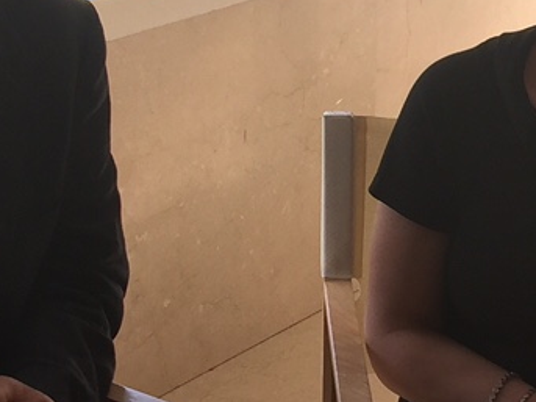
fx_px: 2136
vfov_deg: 10.7
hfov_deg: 14.3
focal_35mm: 138
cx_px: 289
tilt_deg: -19.9
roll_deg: -1.0
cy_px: 389
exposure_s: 1/299
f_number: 2.2
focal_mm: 4.15
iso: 32
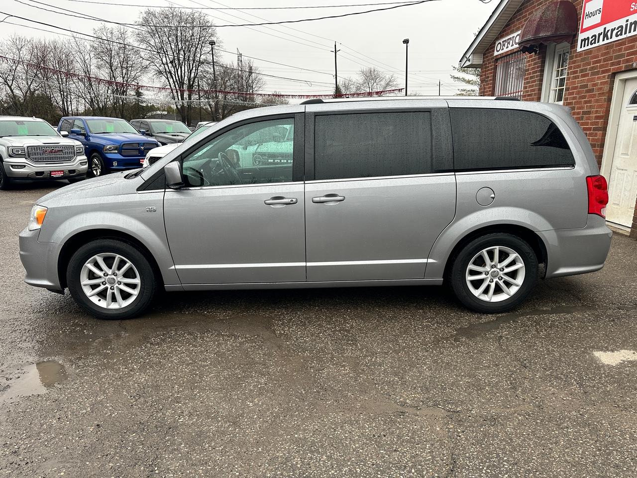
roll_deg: -0.5
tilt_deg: -13.9
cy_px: 239
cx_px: 318
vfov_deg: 56.8
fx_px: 442
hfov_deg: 71.6
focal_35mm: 24
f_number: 1.78
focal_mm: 6.86
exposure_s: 1/564
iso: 80
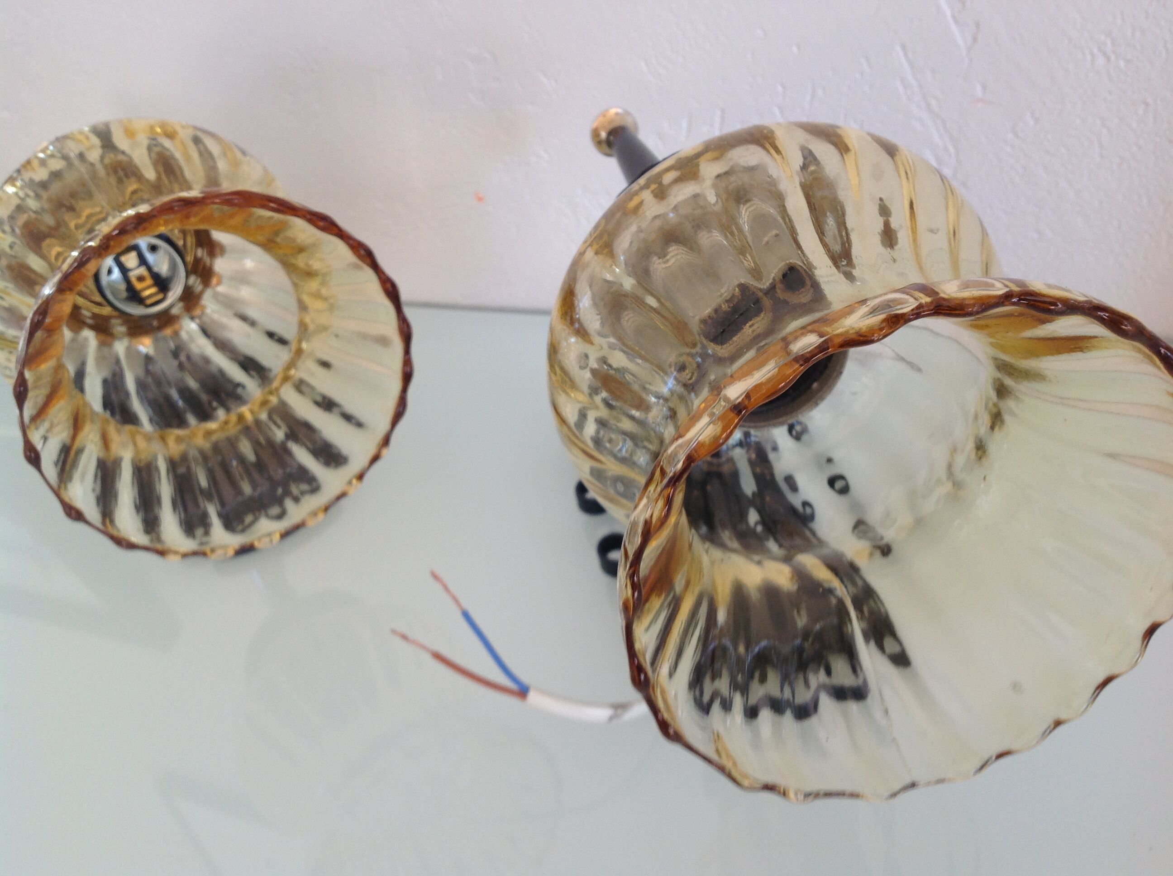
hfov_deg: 52.7
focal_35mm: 35
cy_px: 438
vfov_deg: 40.6
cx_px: 586
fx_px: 1184
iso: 64
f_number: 2.4
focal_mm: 4.28
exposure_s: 1/40
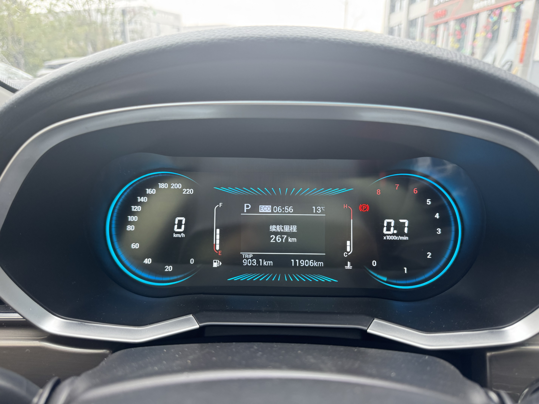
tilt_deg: -19.3
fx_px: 374
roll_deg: +0.2
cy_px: 202
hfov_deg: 71.6
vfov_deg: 56.8
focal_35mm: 24
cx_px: 270
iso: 200
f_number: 1.78
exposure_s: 1/56
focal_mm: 6.76
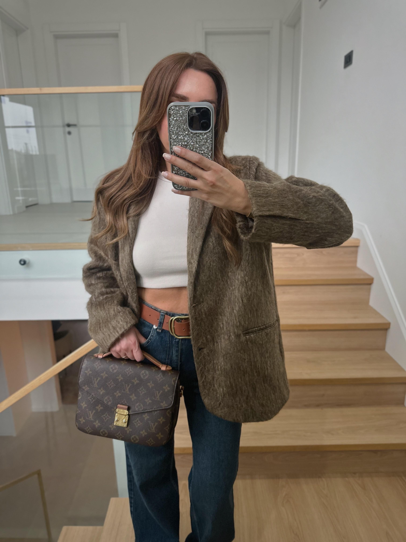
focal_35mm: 24
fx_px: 375
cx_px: 203
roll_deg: -0.4
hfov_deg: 56.8
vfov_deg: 71.6
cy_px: 271
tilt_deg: -25.6
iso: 640
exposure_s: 1/50
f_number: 1.78
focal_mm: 6.86
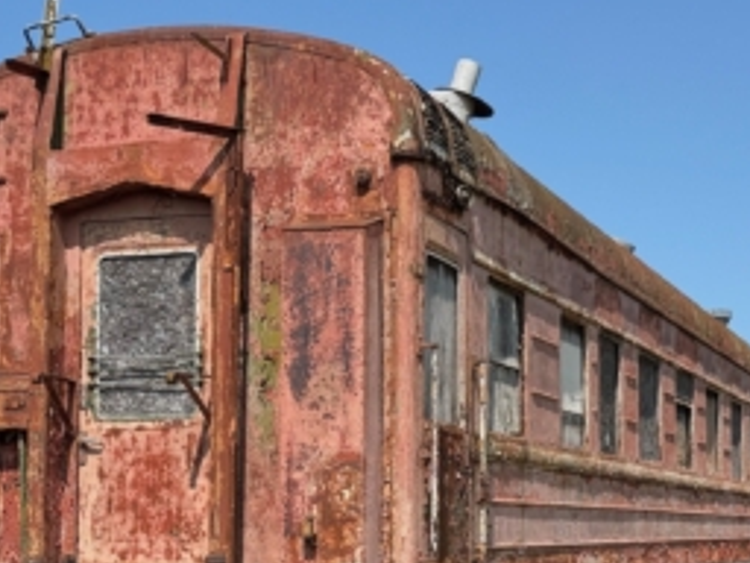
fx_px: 1625
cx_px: 425
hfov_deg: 26.0
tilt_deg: +4.3
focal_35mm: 75
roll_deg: +0.1
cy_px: 402
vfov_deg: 19.5
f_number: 1.78
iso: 64
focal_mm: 6.76
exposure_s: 1/3891
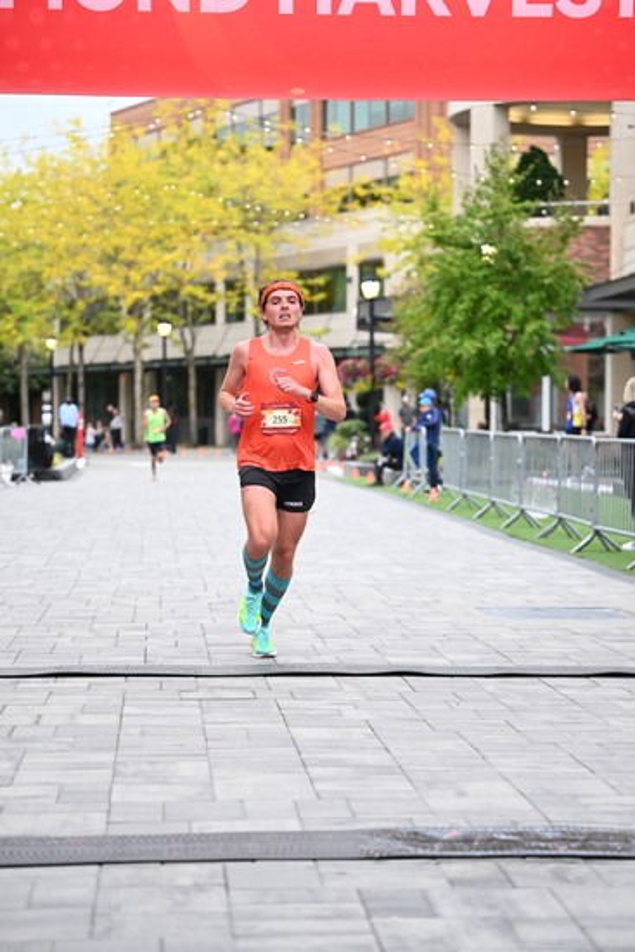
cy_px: 476
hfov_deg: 16.7
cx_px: 318
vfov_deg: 24.8
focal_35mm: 82
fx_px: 2168
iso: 1600
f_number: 2.8
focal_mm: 82
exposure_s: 1/1250
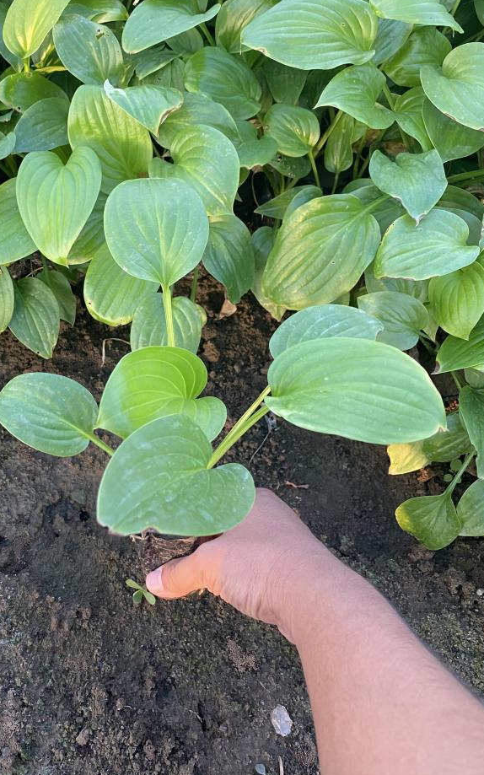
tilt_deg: -60.5
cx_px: 159
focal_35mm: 32
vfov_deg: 59.6
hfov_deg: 38.9
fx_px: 676
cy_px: 366
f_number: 1.8
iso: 160
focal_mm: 4.25
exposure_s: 1/60
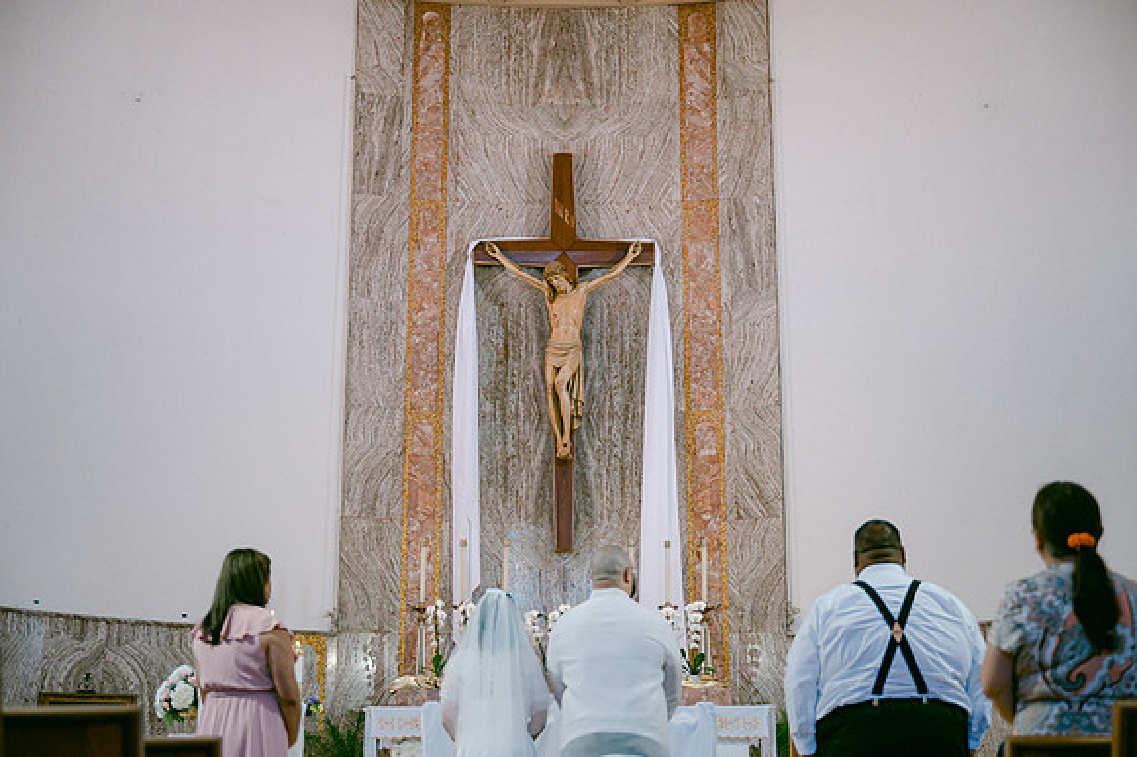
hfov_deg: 36.3
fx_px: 1736
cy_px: 378
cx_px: 568
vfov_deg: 24.6
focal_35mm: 55
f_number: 2.8
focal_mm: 55
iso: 1600
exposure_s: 1/400
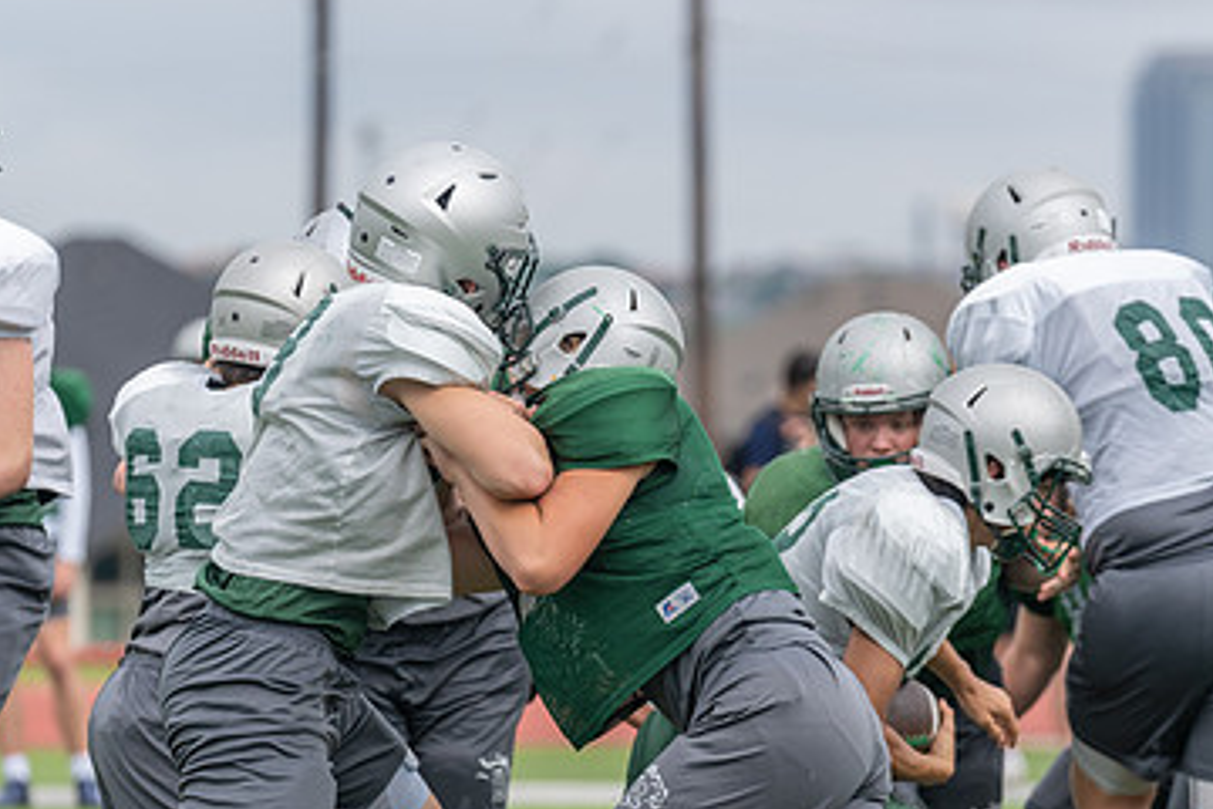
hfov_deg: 6.4
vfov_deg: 4.3
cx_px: 590
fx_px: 10849
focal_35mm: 322
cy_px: 612
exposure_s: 1/1250
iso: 250
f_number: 4
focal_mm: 200
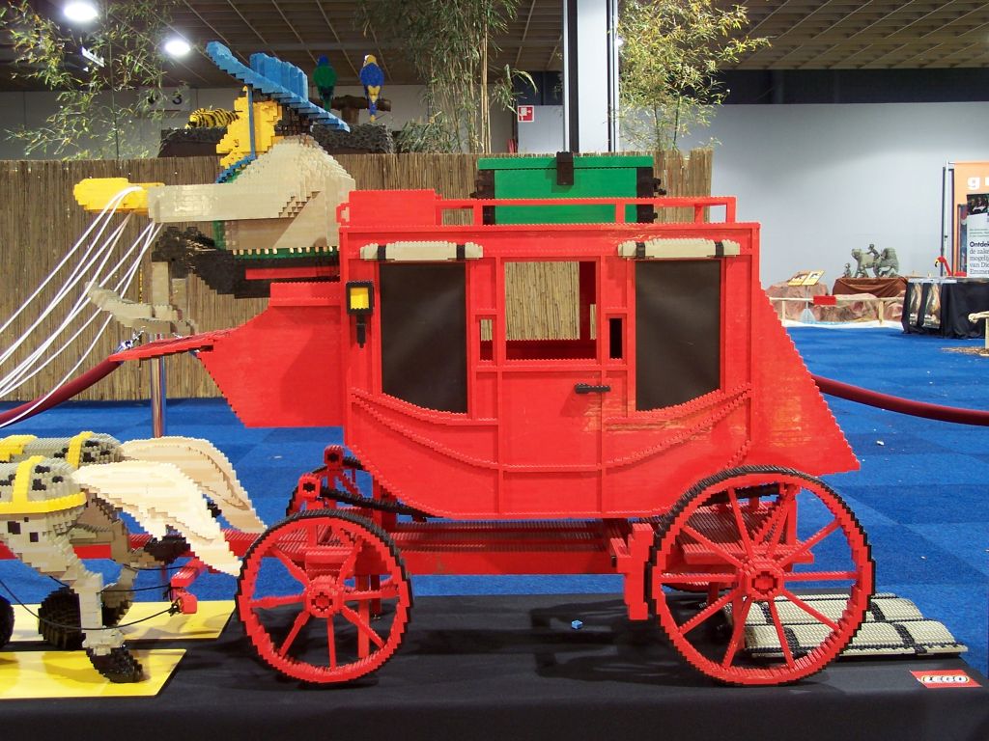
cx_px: 494
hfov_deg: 37.5
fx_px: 1457
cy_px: 370
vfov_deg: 28.6
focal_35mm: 51
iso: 80
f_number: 3
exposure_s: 1/2
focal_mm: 8.5
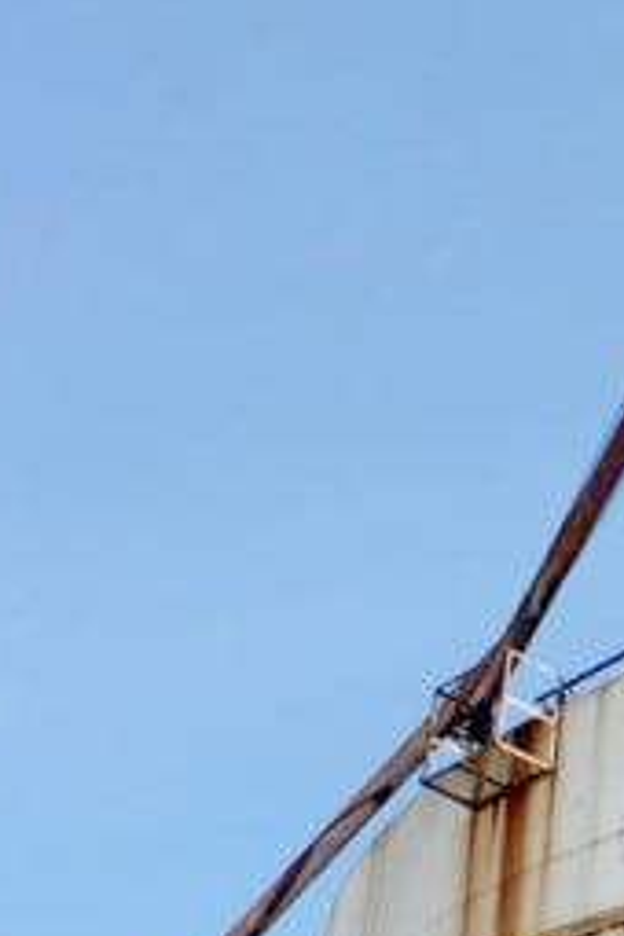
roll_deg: +0.8
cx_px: 1127
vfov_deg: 16.6
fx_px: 3146
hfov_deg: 10.6
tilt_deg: +27.1
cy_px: 932
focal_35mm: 121
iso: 32
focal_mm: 4.15
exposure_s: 1/1199
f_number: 2.2
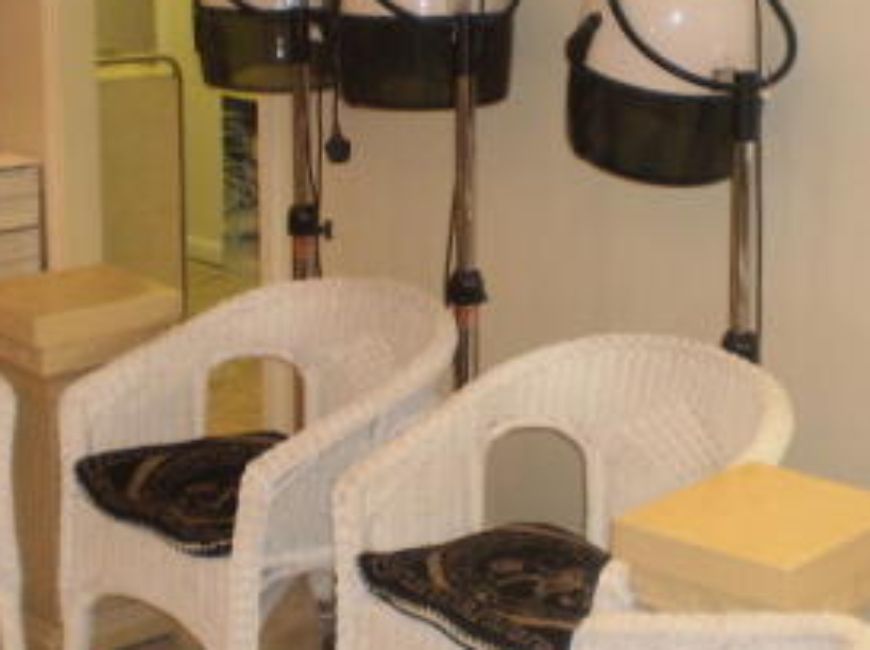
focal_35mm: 77
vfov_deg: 19.1
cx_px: 534
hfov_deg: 25.3
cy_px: 295
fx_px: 1933
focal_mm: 6.3
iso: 125
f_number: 3.1
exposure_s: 1/30
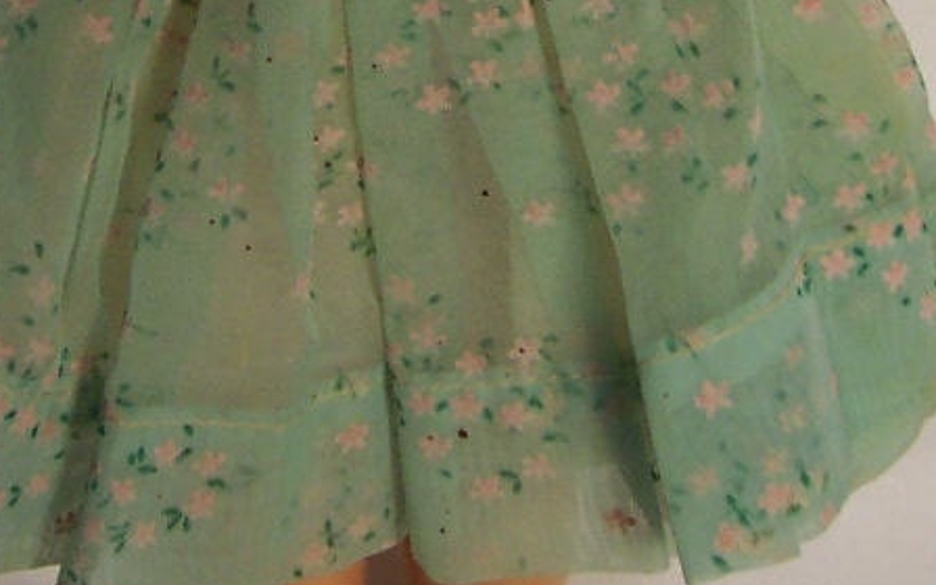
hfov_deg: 19.8
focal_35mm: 105
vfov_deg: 11.9
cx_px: 376
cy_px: -290
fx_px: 2678
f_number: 2.8
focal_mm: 5.6
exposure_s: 1/180
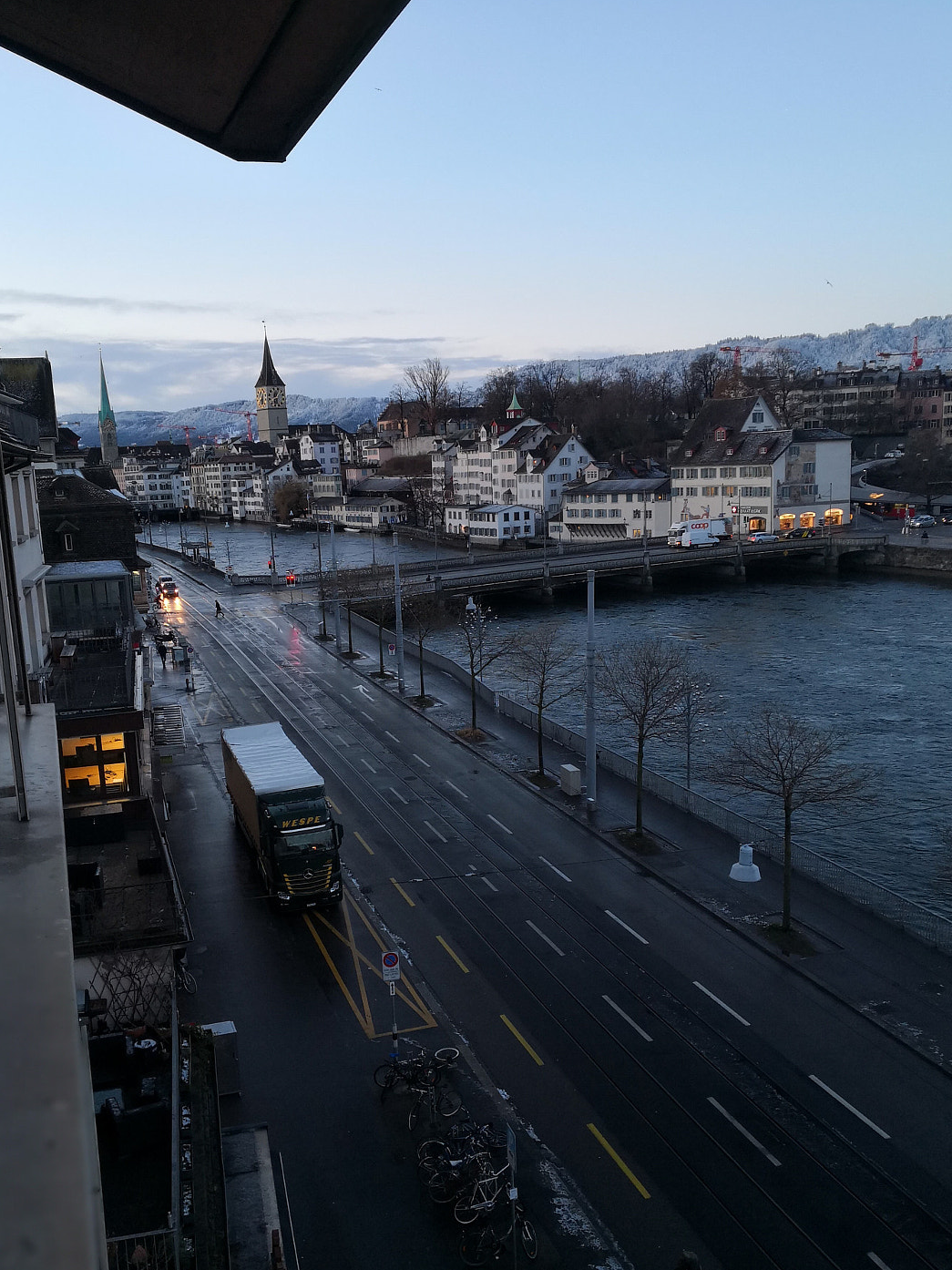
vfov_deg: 58.2
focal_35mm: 31
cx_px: 427
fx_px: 1137
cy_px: 708
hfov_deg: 45.4
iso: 64
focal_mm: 3.95
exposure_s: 1/100
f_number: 4
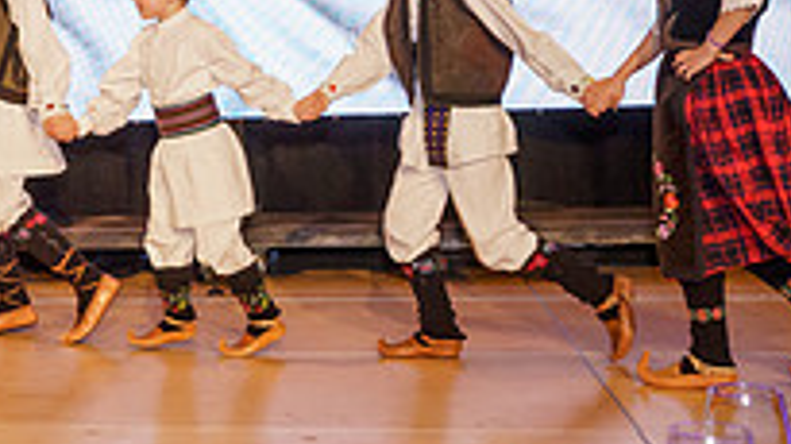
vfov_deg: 14.7
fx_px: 1719
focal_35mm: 82
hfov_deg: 23.2
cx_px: -210
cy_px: 114
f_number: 4
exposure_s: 1/250
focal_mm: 24
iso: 2500
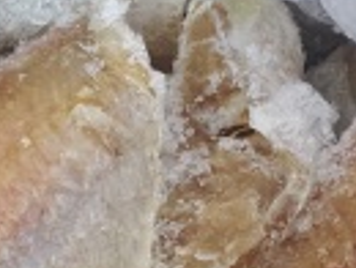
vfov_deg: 9.9
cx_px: -605
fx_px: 1453
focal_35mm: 141
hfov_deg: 10.9
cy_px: 517
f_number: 1.88
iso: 723
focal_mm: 5.56
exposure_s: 1/100
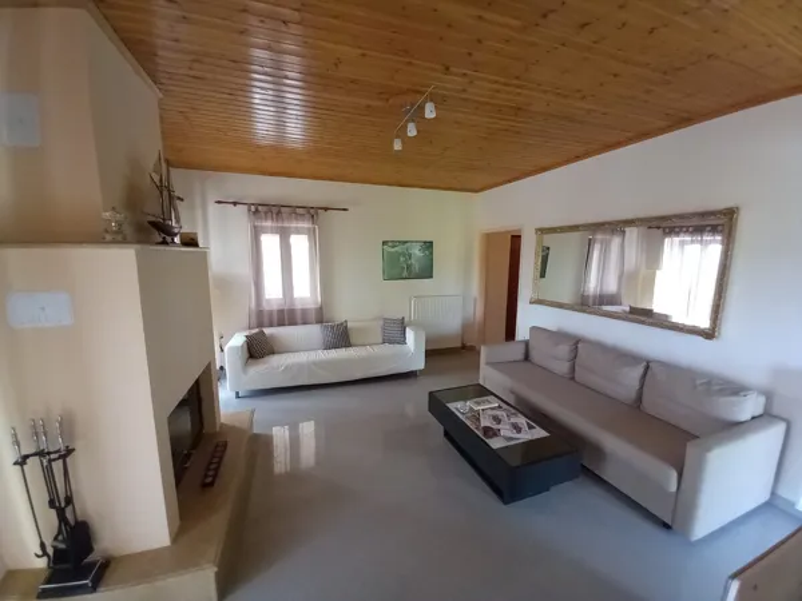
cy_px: 300
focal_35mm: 13
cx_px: 401
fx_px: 301
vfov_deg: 89.9
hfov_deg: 106.2
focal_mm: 1.13
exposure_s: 1/33.3
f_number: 2.2
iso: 200
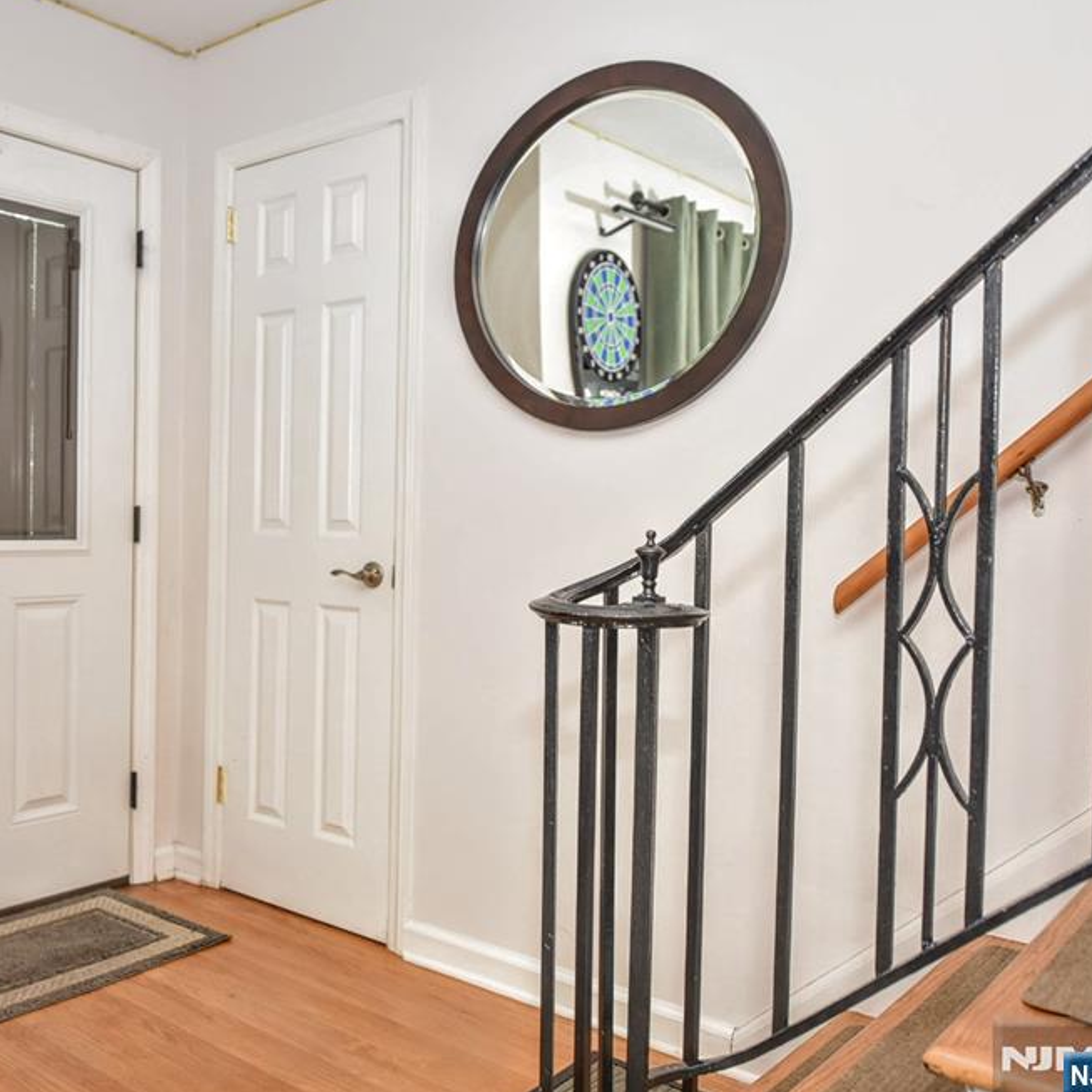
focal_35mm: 32
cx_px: 308
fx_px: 1142
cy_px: 528
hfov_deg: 49.6
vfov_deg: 51.1
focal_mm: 24
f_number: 2.8
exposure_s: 1/60
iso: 800
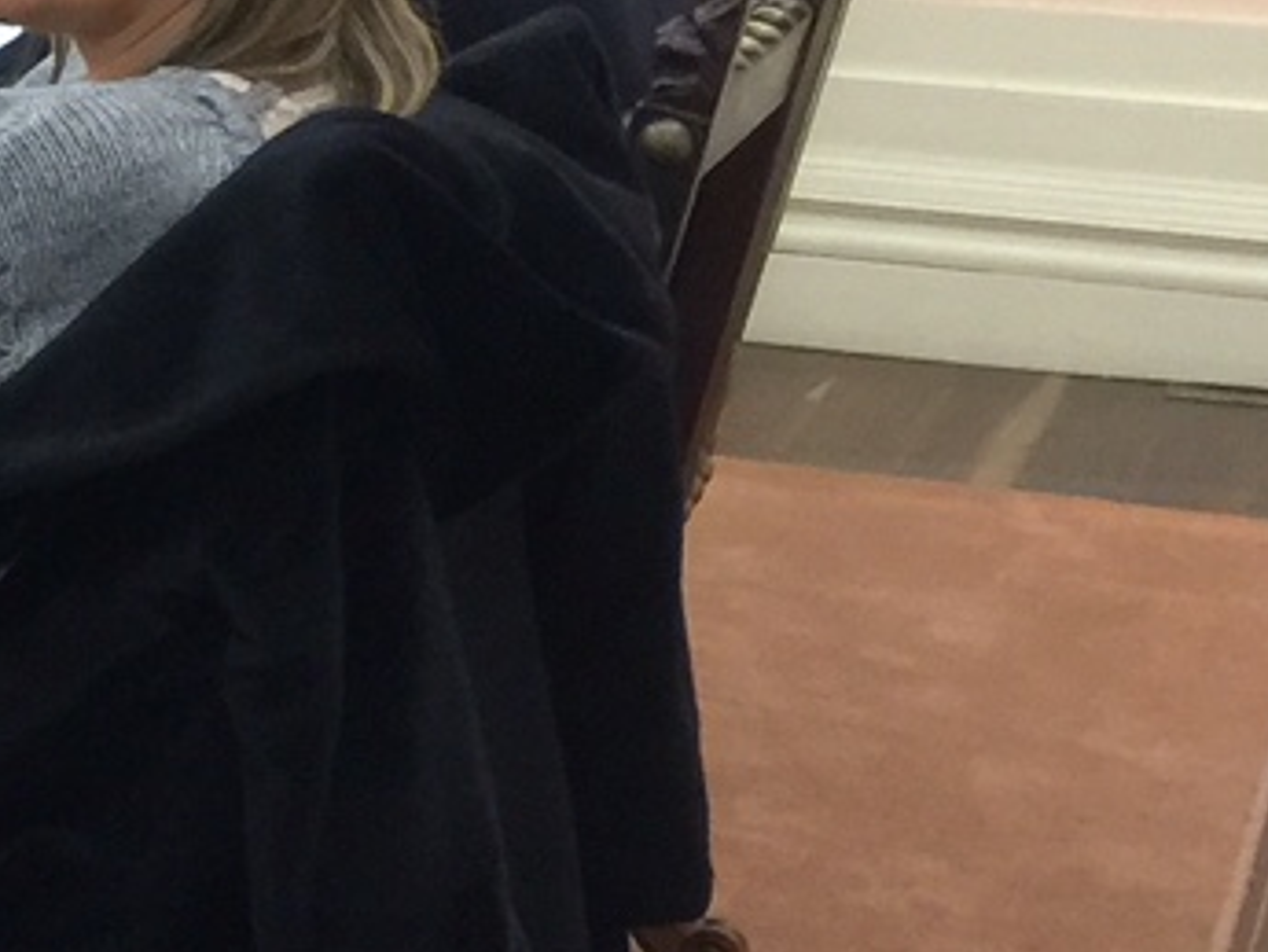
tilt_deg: -12.8
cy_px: 423
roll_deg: -1.2
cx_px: -1419
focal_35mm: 137
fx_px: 5020
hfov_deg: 12.4
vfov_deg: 10.8
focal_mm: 4.15
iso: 80
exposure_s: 1/17
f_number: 2.2
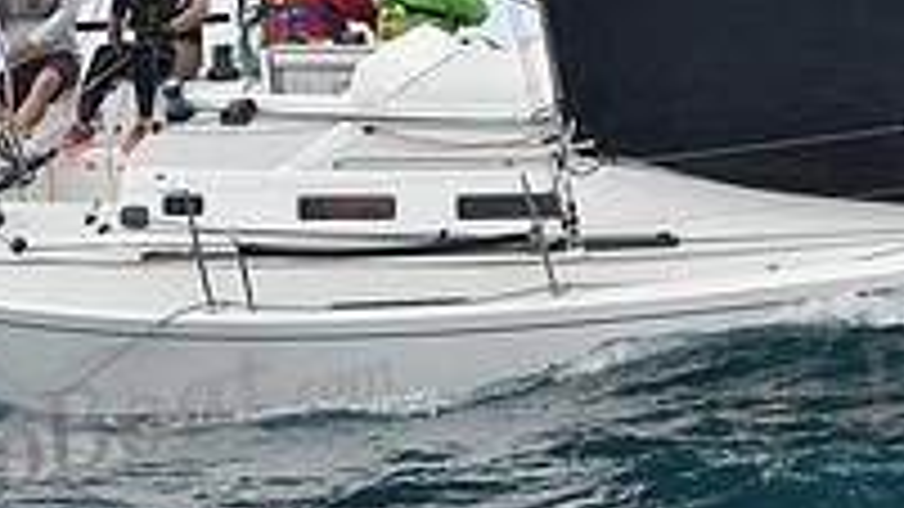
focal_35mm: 212
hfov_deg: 10.2
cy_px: 142
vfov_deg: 5.7
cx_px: 630
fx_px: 5081
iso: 250
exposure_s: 1/800
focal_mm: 70
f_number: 8
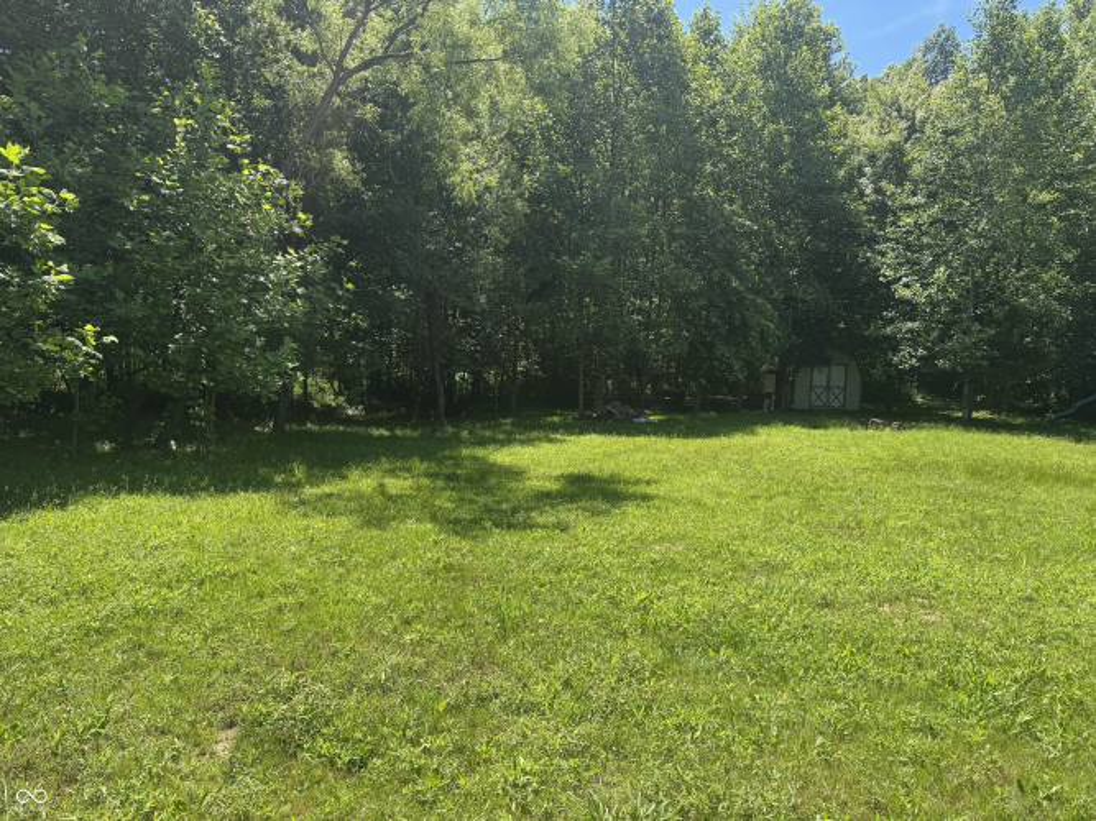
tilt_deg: -4.3
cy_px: 410
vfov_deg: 56.8
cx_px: 548
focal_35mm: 24
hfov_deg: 71.6
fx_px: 760
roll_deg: -2.5
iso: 80
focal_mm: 6.76
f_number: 1.78
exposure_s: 1/1637
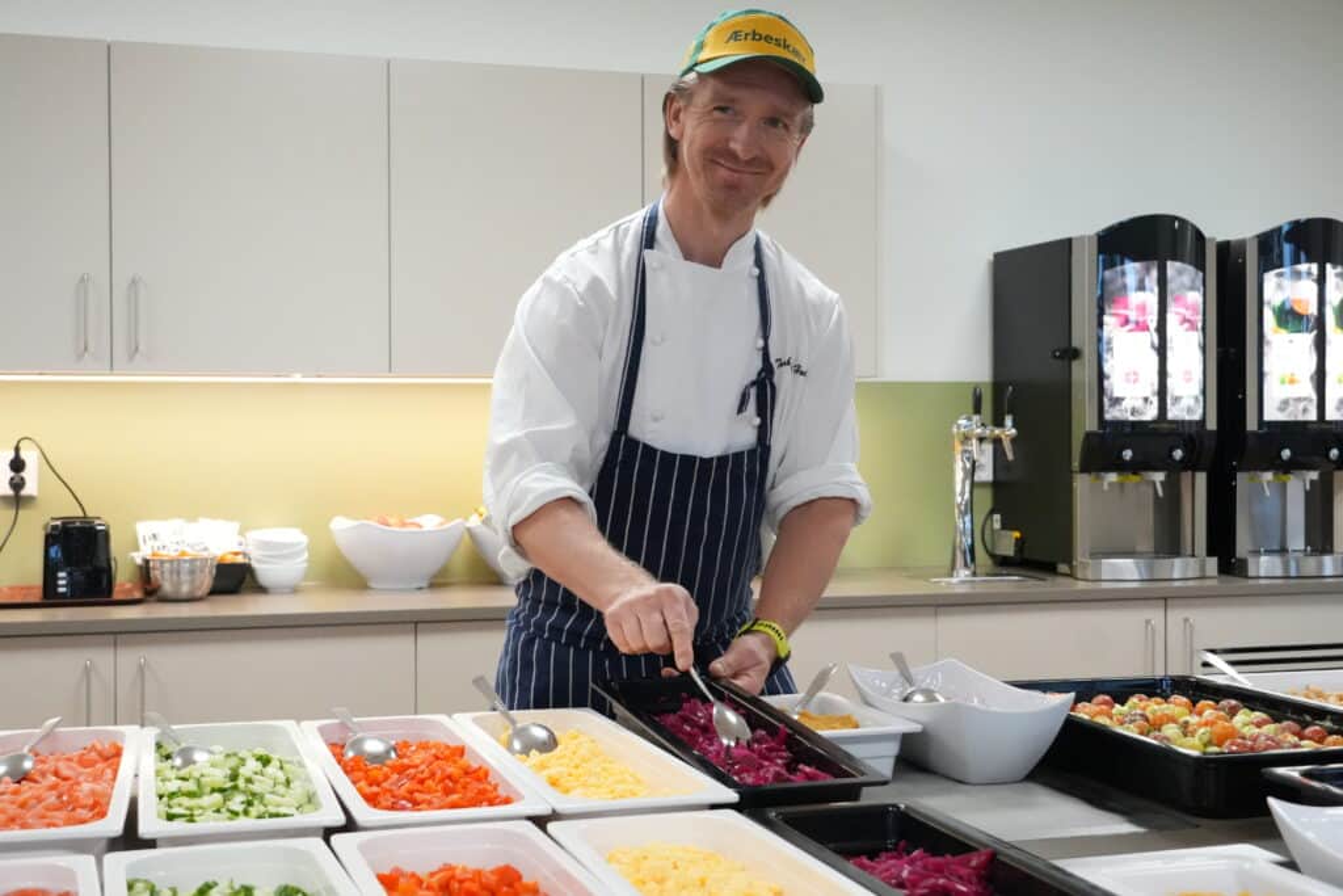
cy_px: 448
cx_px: 672
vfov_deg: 28.1
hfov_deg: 41.1
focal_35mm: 48
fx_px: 1791
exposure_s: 1/250
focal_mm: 32
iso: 6400
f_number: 5.6
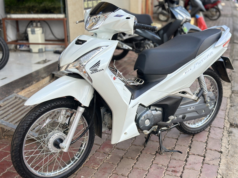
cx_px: 119
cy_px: 89
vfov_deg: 30.3
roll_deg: +1.6
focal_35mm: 48
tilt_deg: -15.1
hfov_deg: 39.7
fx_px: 330
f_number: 1.78
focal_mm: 6.86
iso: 80
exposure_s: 1/681
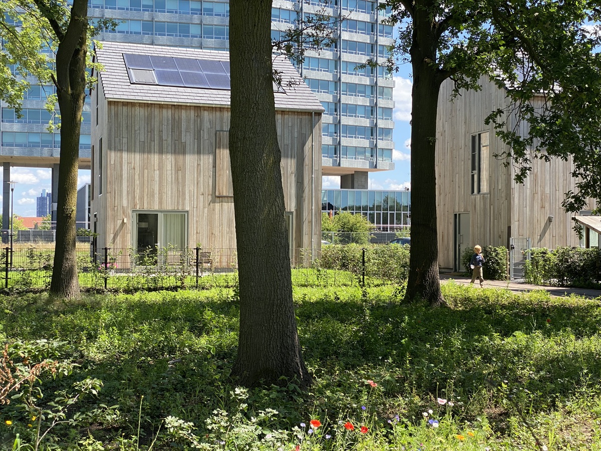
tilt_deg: +1.5
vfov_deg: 28.0
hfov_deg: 36.8
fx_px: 903
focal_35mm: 52
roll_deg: -0.8
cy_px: 226
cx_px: 300
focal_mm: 6
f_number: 2
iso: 20
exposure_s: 1/436
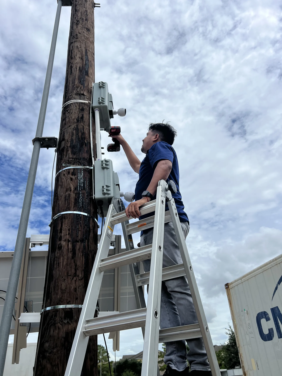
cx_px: 141
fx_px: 282
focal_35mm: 26
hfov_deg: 53.1
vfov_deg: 67.3
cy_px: 188
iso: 50
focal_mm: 5.7
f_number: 1.5
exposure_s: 1/8696
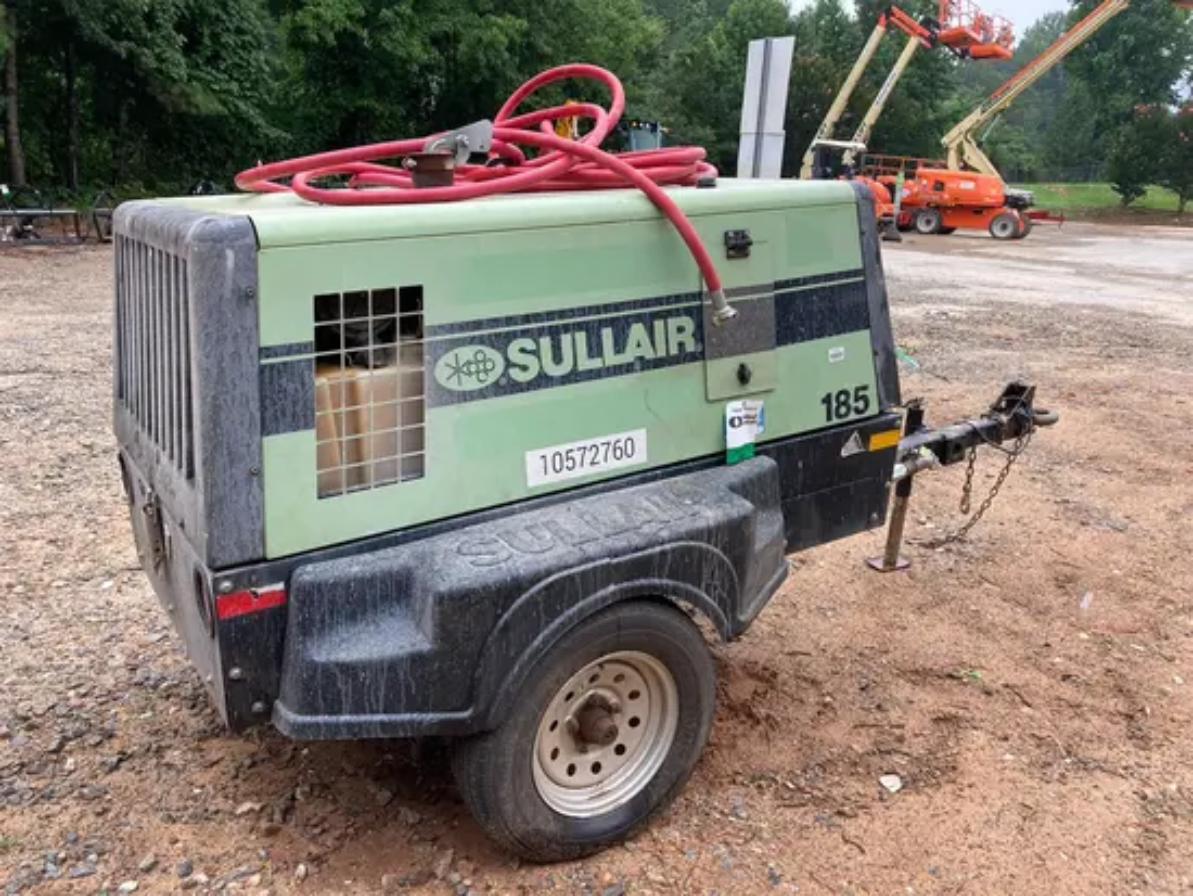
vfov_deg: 49.8
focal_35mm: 28
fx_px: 965
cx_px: 596
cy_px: 448
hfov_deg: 63.4
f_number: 1.8
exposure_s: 1/120
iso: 40
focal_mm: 3.99
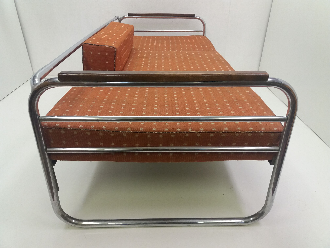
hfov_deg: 63.4
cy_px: 124
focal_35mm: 28
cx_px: 165
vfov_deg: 49.7
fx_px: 267
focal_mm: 3.7
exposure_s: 1/33
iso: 125
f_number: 1.9
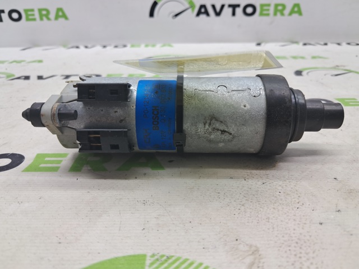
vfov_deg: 51.3
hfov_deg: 65.4
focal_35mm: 27
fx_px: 280
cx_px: 180
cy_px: 134
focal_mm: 4
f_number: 1.8
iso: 50
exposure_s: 1/50
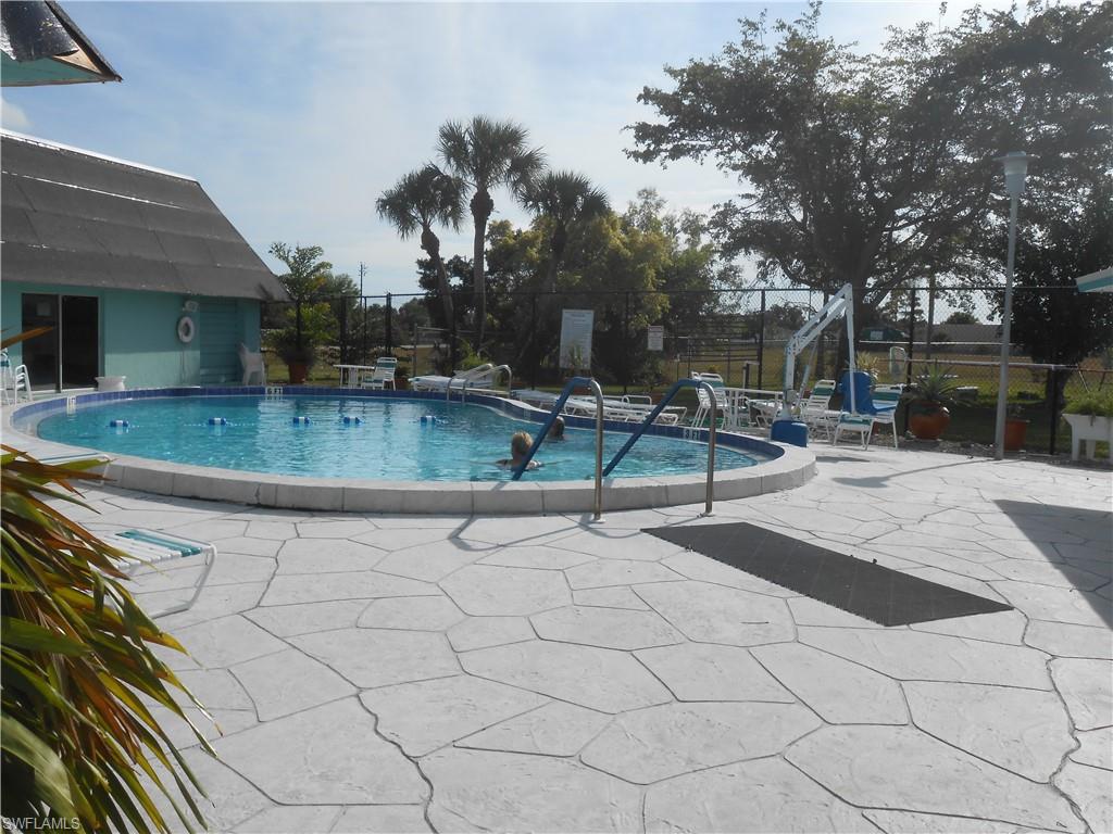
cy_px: 417
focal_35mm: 34
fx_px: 1093
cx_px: 556
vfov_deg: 41.8
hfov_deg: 54.0
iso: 80
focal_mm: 6
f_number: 3.9
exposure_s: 1/1500
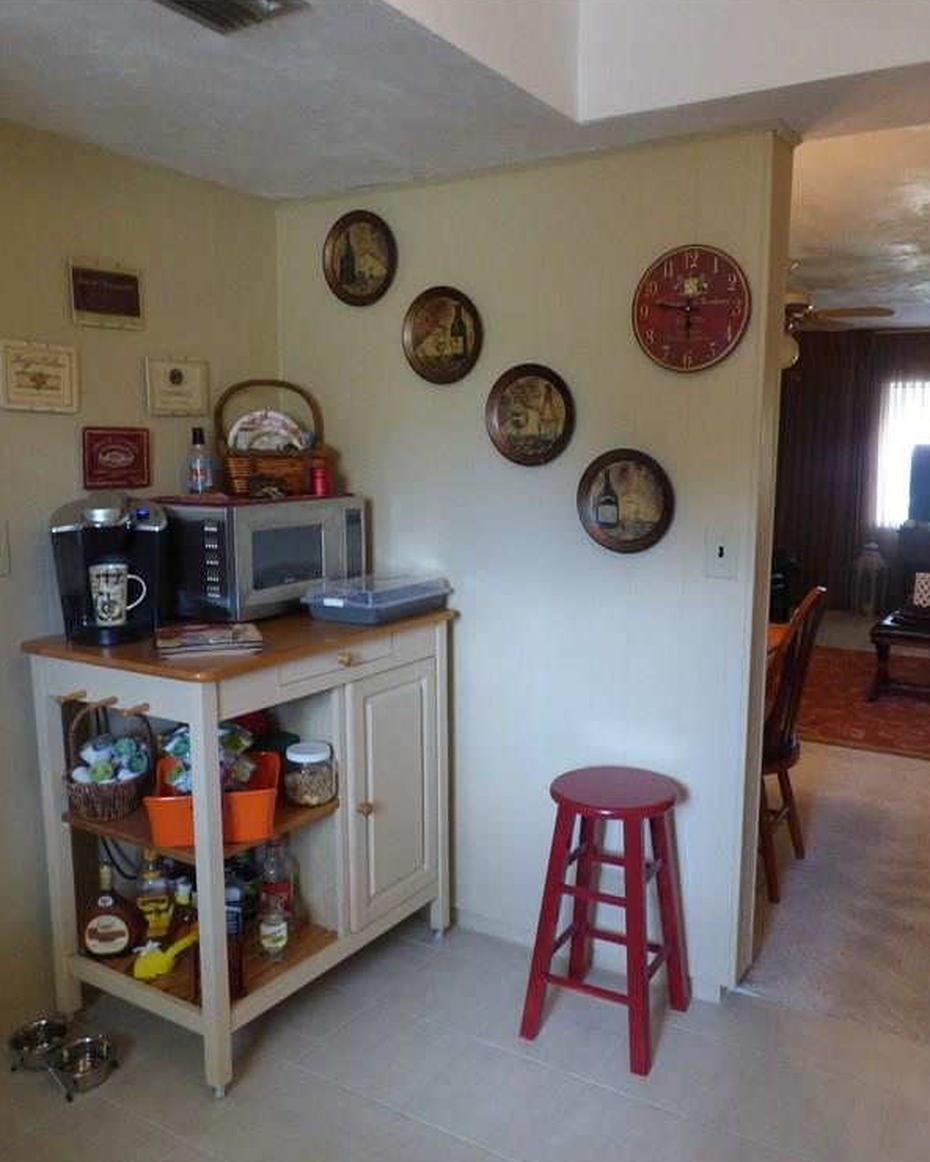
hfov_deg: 53.1
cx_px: 501
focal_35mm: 27
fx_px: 929
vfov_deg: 64.1
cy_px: 595
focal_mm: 3.58
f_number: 2.8
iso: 400
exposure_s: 1/60
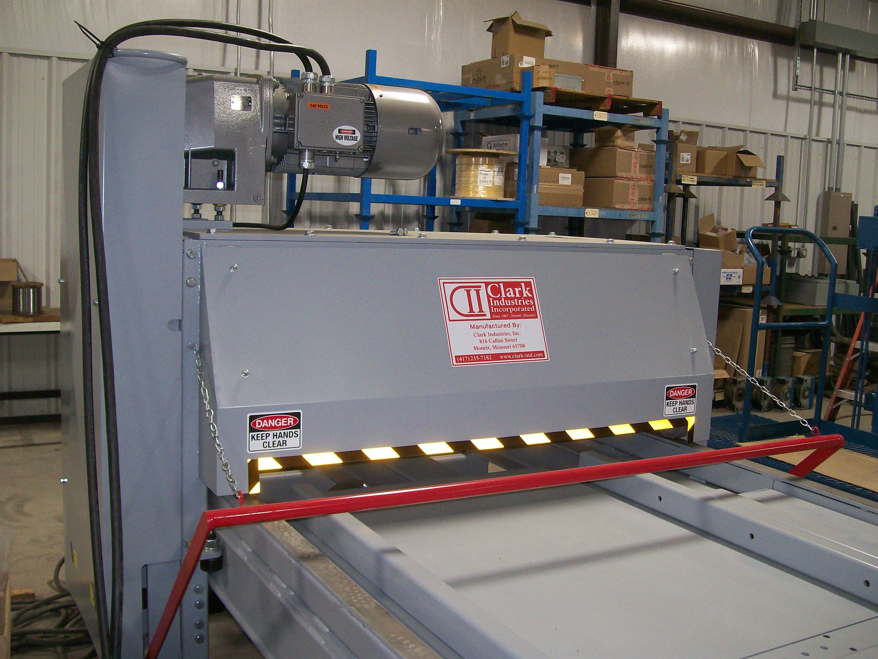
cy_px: 330
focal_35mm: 36
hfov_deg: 51.4
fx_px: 913
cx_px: 439
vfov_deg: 39.7
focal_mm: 6
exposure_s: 1/64
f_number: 2.7
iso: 140
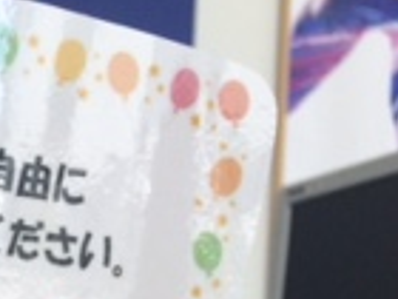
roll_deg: -1.5
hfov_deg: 12.8
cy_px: 598
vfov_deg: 10.3
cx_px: -418
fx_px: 1529
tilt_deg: -5.6
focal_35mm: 133
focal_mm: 4.15
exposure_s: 1/141
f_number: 2.2
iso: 32
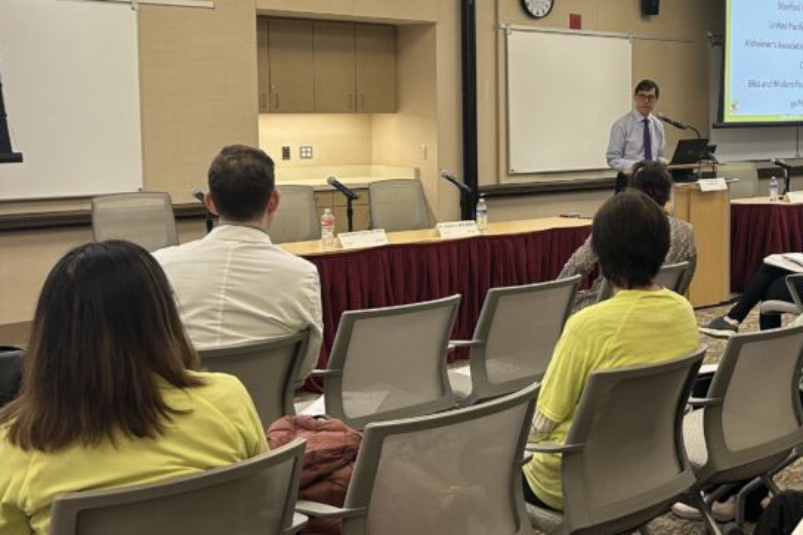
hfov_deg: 37.4
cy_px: 204
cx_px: 648
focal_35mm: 51
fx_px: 1137
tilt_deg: -5.1
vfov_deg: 26.4
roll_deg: -0.5
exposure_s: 1/120
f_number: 1.5
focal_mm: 5.7
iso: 100
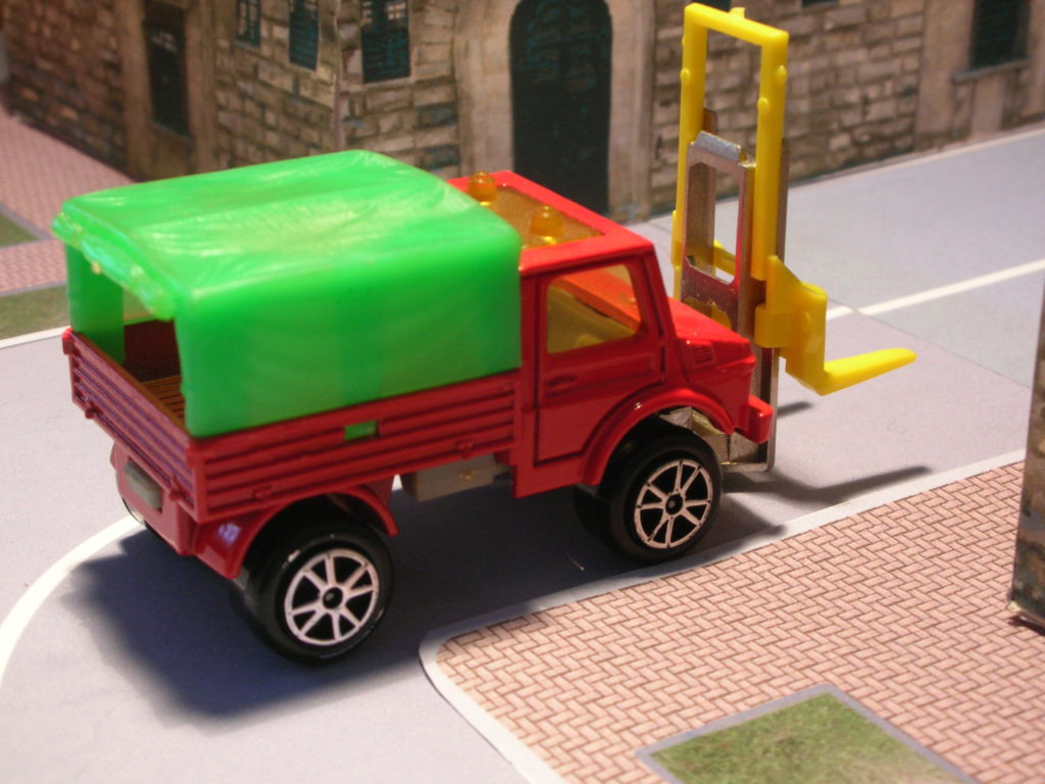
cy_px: 392
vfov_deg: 20.2
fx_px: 2204
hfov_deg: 26.7
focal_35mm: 73
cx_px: 522
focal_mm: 12.2
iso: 92
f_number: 4.4
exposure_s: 1/4
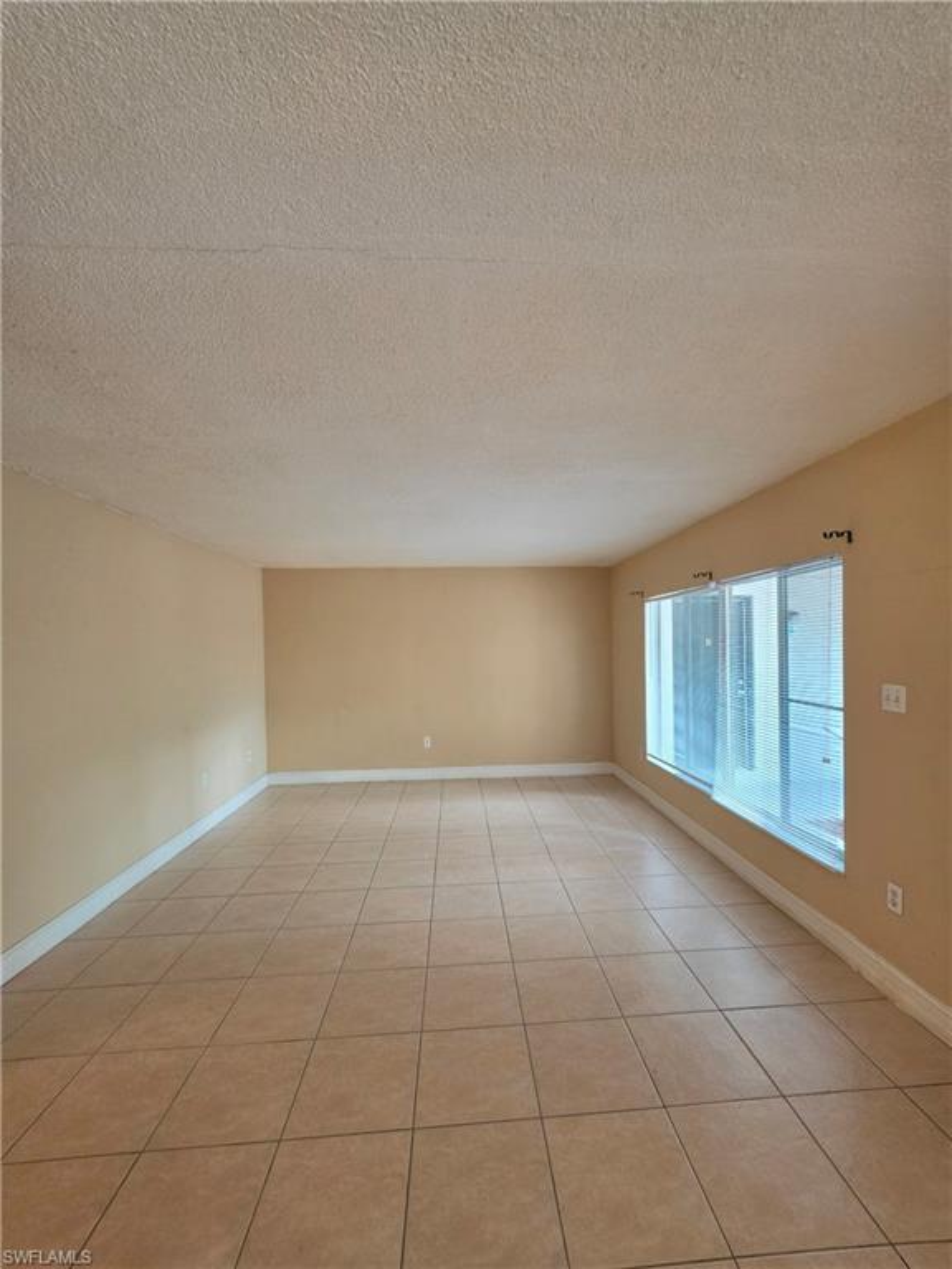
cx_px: 476
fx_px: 477
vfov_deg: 106.2
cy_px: 634
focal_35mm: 13
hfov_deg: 89.9
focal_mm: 2.2
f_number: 1.9
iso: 200
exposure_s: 1/60
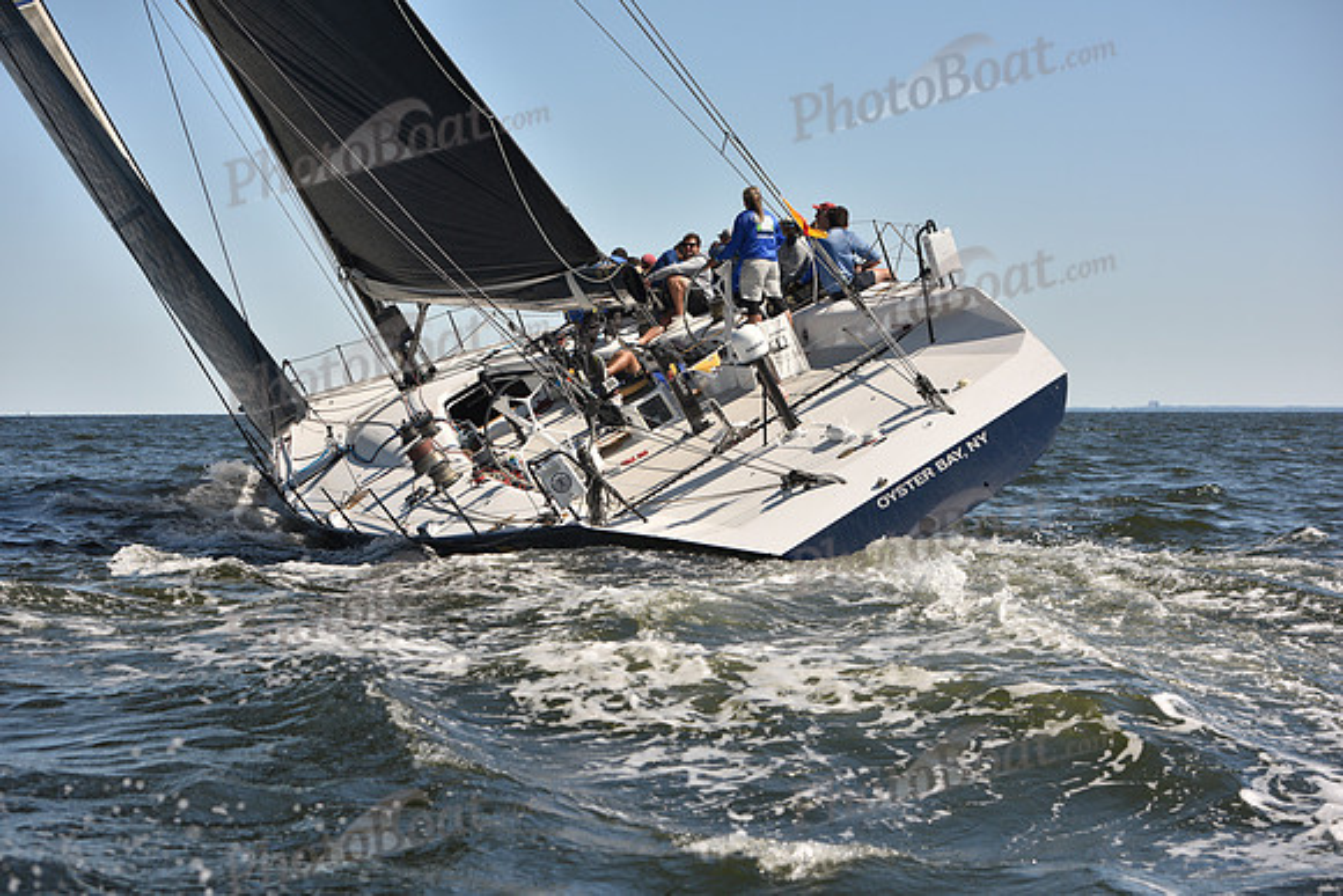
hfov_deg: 28.8
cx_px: 672
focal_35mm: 70
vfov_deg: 19.5
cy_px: 448
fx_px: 2612
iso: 250
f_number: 5
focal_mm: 70
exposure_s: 1/1000
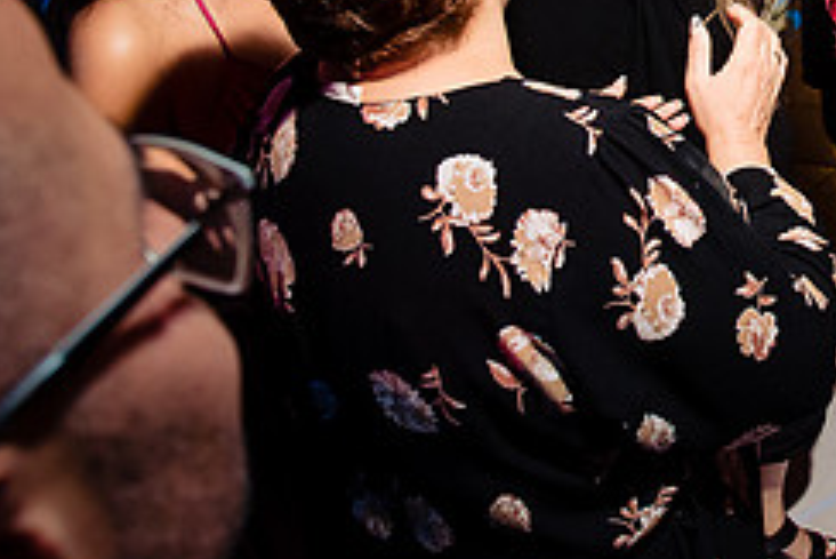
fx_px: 1324
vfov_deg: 22.9
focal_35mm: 57
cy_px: 12
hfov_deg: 31.4
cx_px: 901
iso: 2000
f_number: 7.1
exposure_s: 1/80
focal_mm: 24
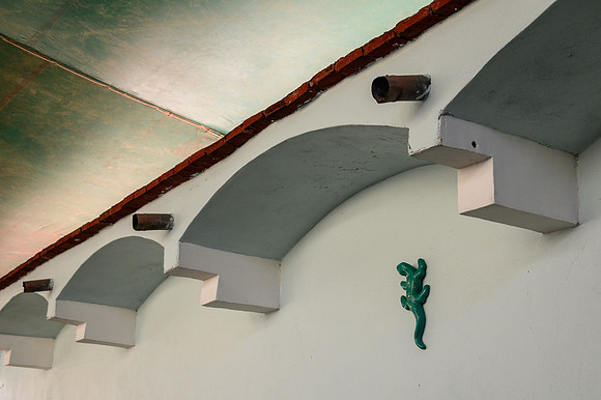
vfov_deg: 26.0
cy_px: 202
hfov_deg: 38.2
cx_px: 313
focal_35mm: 52
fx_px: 867
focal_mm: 45
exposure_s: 1/640
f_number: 5
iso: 1000
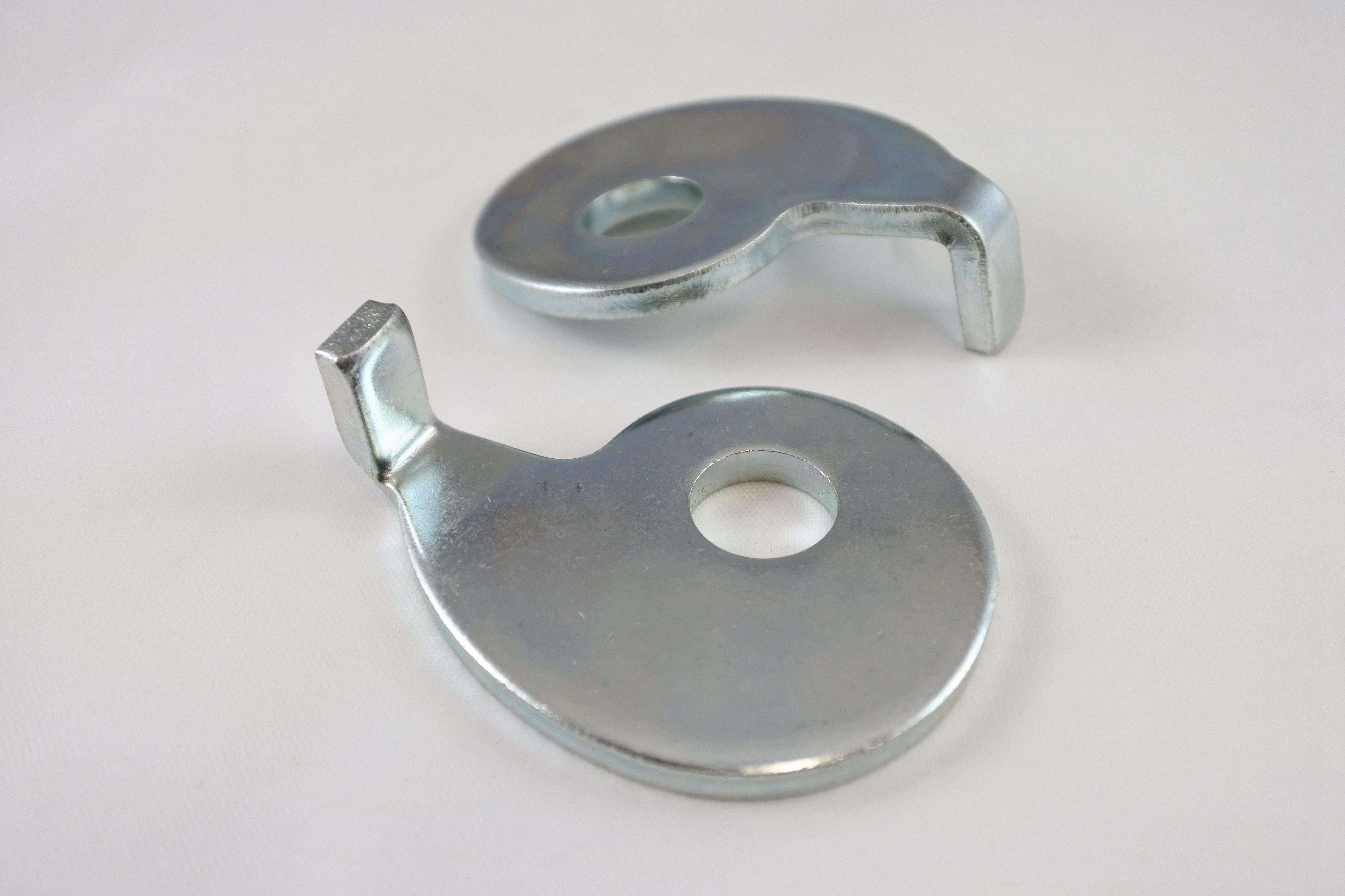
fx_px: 1345
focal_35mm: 36
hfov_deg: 53.1
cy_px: 448
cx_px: 672
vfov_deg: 36.9
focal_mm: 13.4
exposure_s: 1/160
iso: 400
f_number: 4
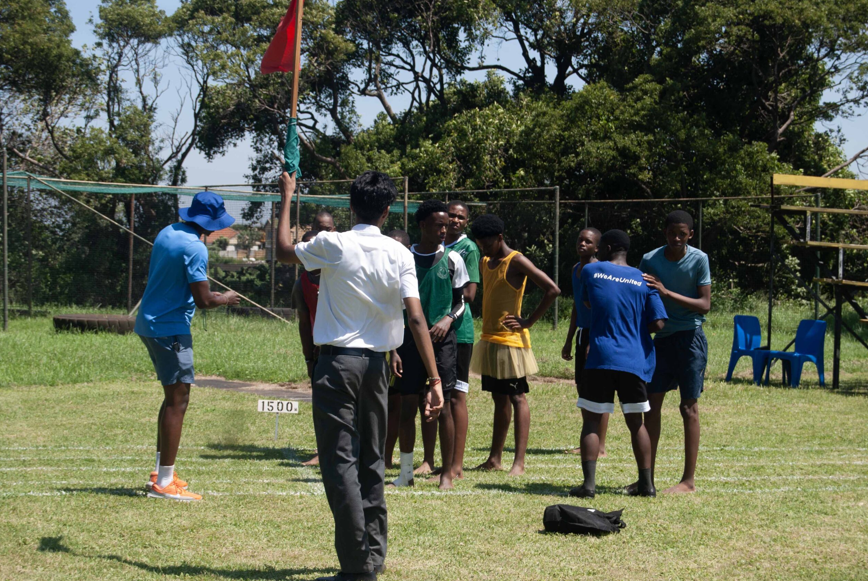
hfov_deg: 24.3
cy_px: 290
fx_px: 2016
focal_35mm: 84
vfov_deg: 16.4
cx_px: 437
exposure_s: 1/200
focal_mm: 55
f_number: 7.1
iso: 100
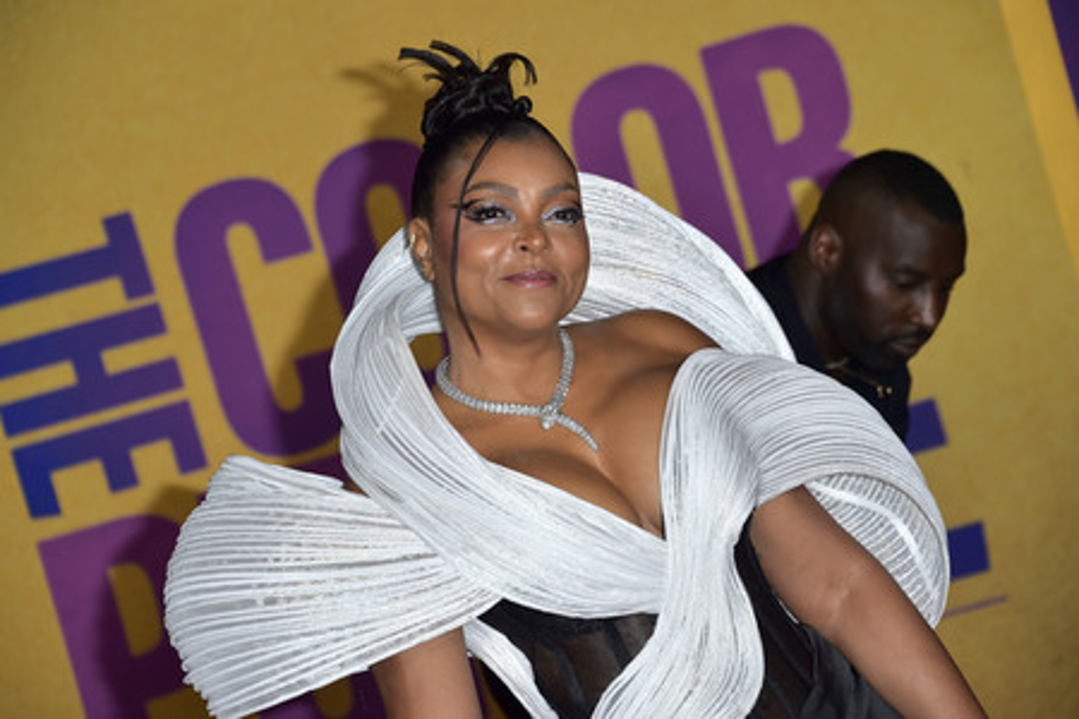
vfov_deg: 10.2
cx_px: 540
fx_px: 4046
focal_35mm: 135
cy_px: 360
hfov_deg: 15.2
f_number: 6.3
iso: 320
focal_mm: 135
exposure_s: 1/250
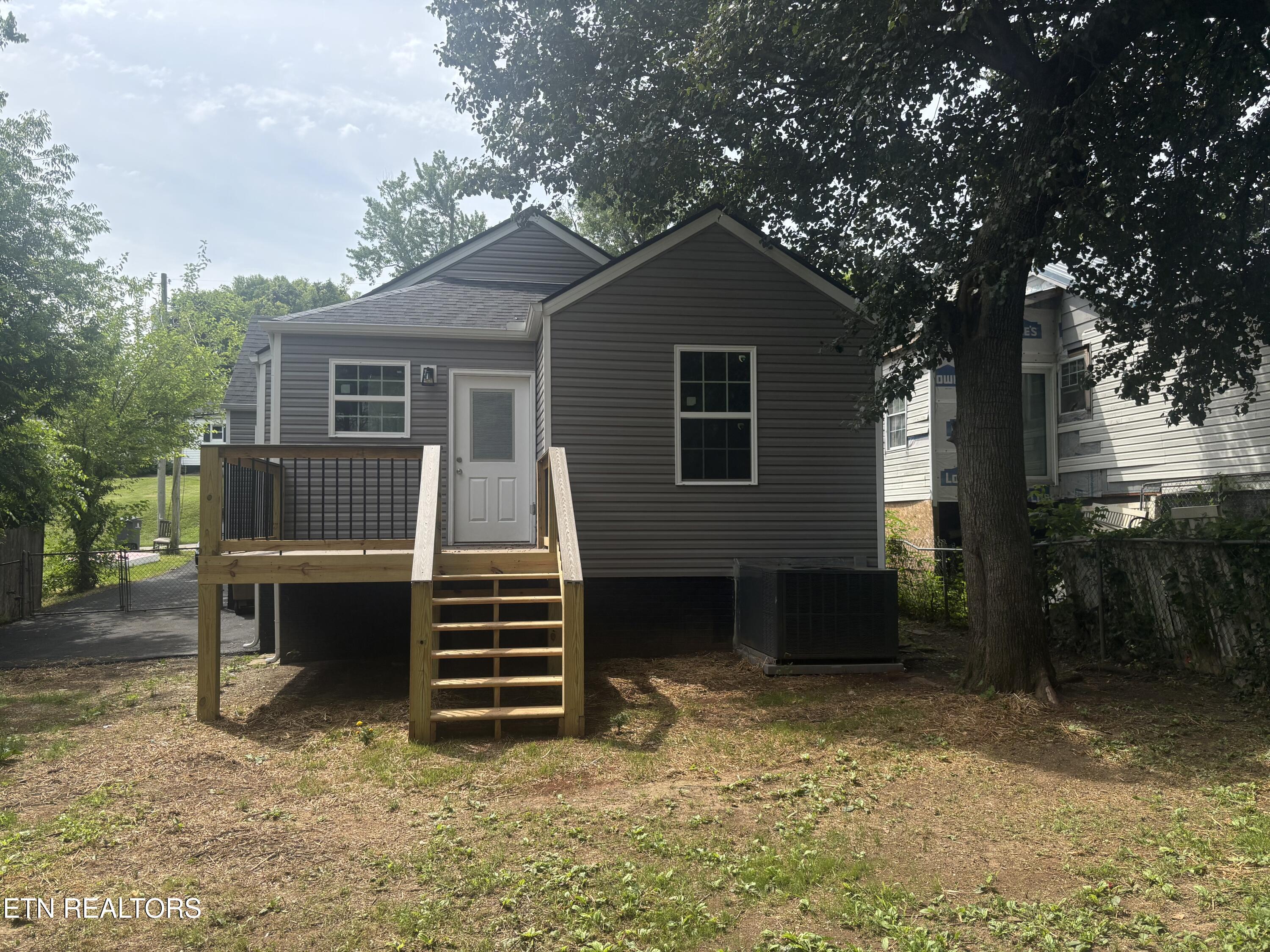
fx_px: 954
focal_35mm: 26
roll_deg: -0.1
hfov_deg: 67.3
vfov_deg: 53.1
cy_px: 476
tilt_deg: +2.7
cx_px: 635
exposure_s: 1/4255
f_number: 1.6
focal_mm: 5.96
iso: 50
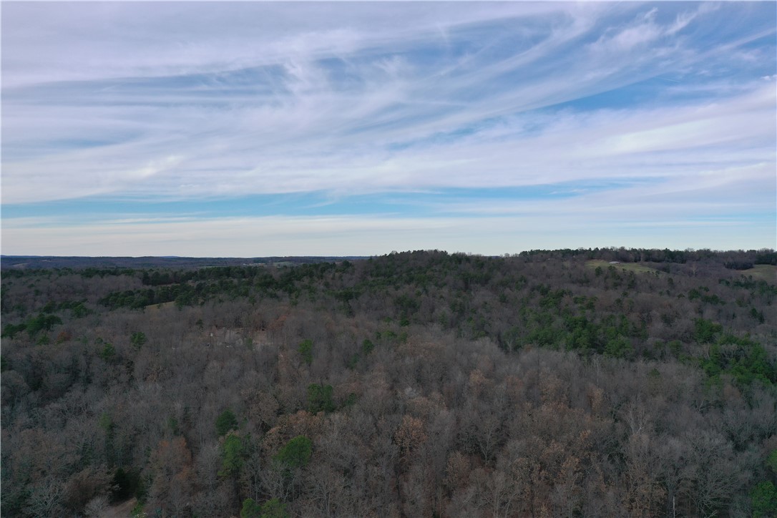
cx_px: 388
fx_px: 604
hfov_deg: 65.5
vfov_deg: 46.4
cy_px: 259
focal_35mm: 28
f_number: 5
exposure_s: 1/500
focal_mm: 10.26
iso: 100
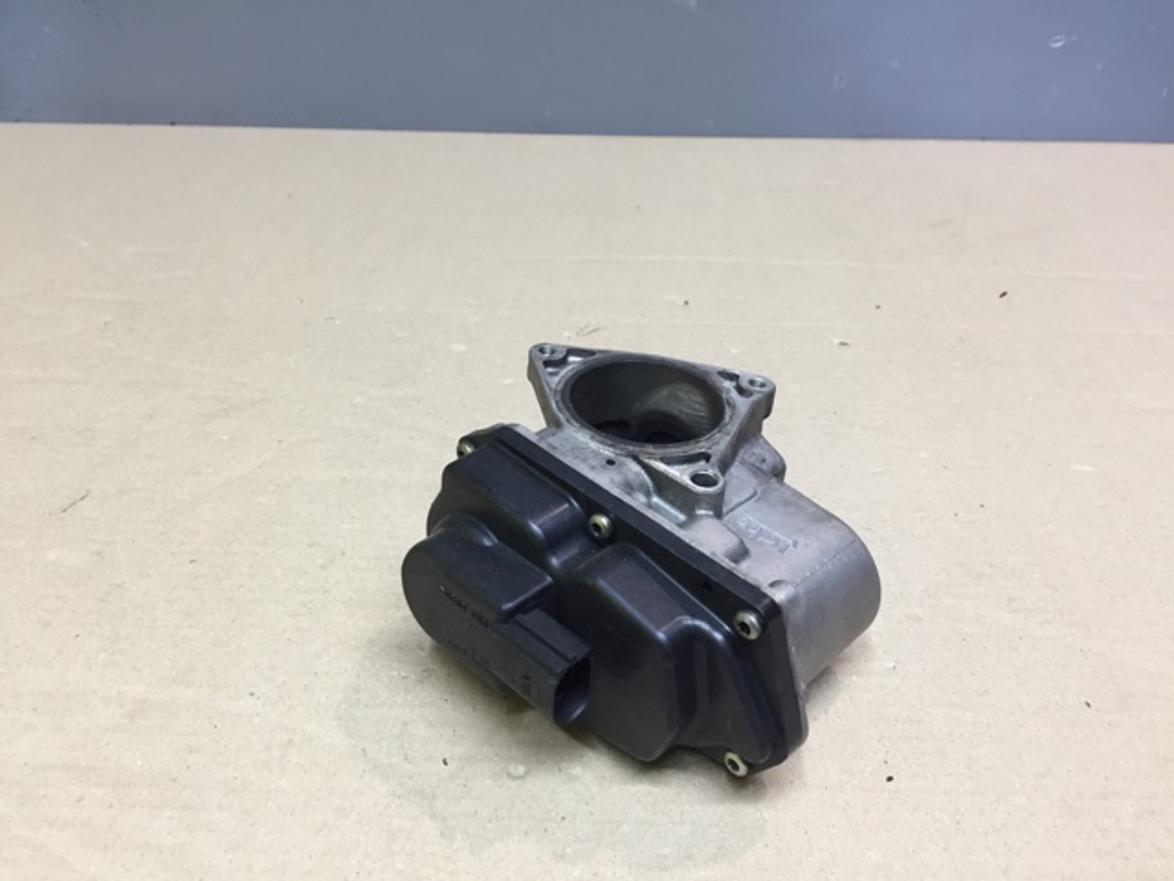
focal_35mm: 29
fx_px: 984
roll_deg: -1.8
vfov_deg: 48.2
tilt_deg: -30.3
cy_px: 440
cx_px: 587
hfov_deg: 61.7
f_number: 2.2
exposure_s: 1/33
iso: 64
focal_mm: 4.15
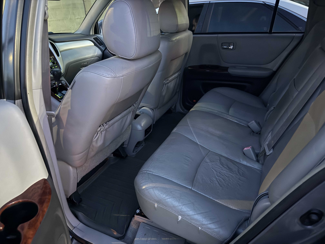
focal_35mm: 24
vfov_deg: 56.8
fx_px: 225
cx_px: 162
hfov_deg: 71.6
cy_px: 122
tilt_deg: -30.1
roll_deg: +4.4
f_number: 1.78
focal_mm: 6.76
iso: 1600
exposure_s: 1/15
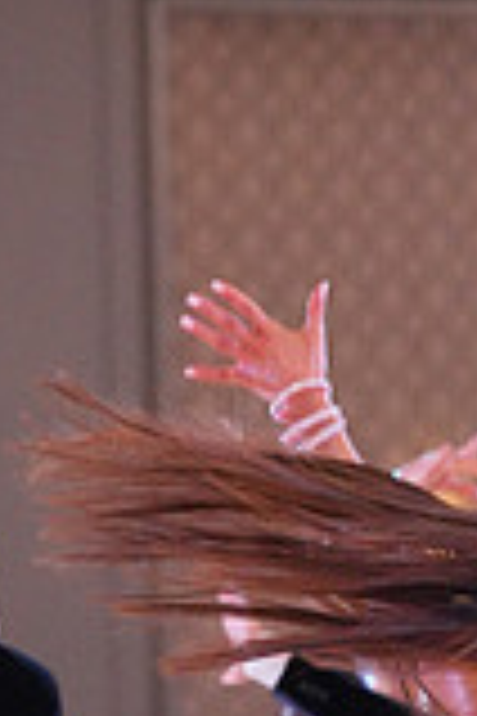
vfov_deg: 3.9
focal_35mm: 528
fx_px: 10493
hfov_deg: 2.6
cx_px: 560
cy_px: 1117
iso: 6400
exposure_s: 1/500
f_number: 3.5
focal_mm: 145
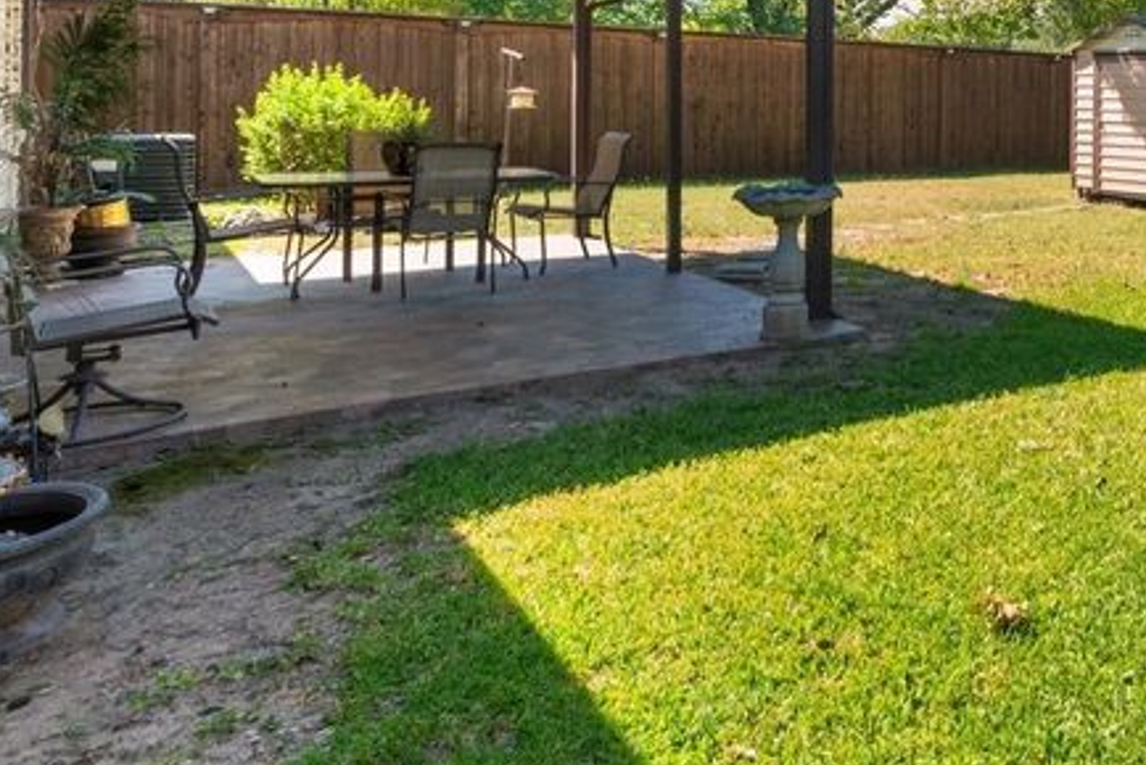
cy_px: 59
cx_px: 1180
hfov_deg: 46.4
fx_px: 1051
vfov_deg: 37.1
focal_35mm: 33
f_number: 9
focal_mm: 14
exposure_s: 1/80
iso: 640
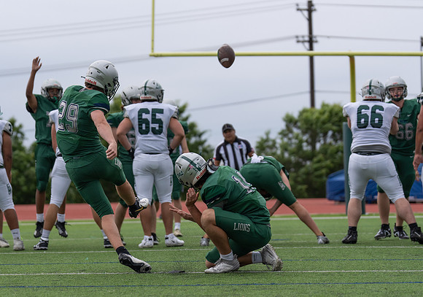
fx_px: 1702
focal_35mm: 143
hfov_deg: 14.2
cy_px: 190
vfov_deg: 10.0
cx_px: 159
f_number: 2.8
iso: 250
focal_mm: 106
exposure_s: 1/1250
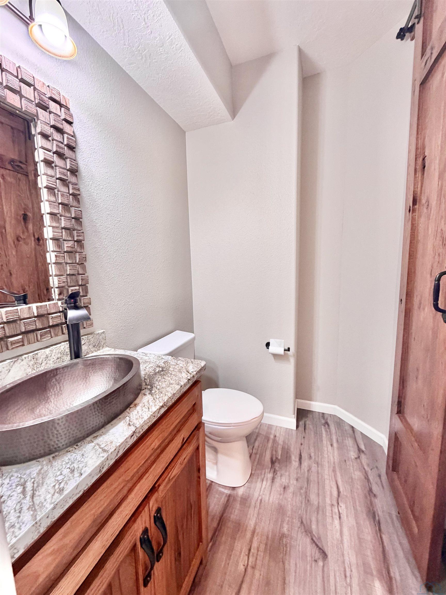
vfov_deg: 102.1
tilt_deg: -7.1
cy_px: 298
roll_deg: +2.2
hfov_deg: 85.7
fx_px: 241
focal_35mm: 14
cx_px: 223
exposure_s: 1/60
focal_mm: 2.22
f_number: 2.2
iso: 320
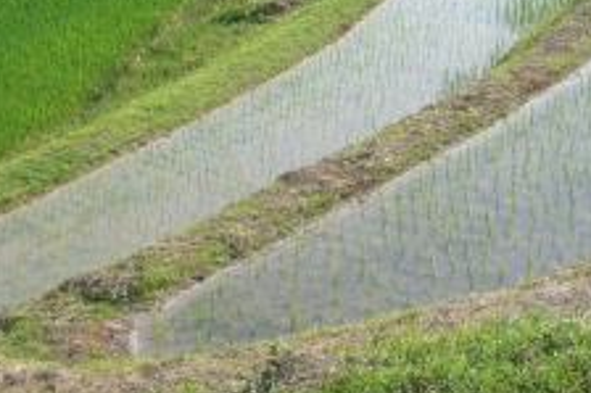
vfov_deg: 11.6
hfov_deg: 18.1
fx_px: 1854
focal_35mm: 113
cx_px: 237
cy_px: -187
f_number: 5.6
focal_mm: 7.9
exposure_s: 1/160
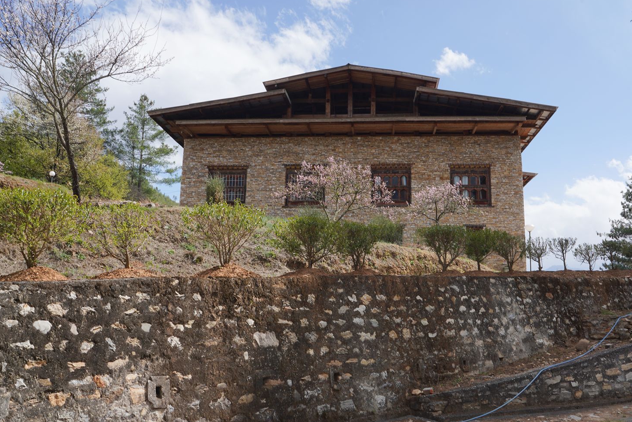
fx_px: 579
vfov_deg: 39.9
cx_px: 349
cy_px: 236
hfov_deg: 57.1
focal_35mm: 33
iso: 100
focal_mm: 24
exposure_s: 1/100
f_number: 16
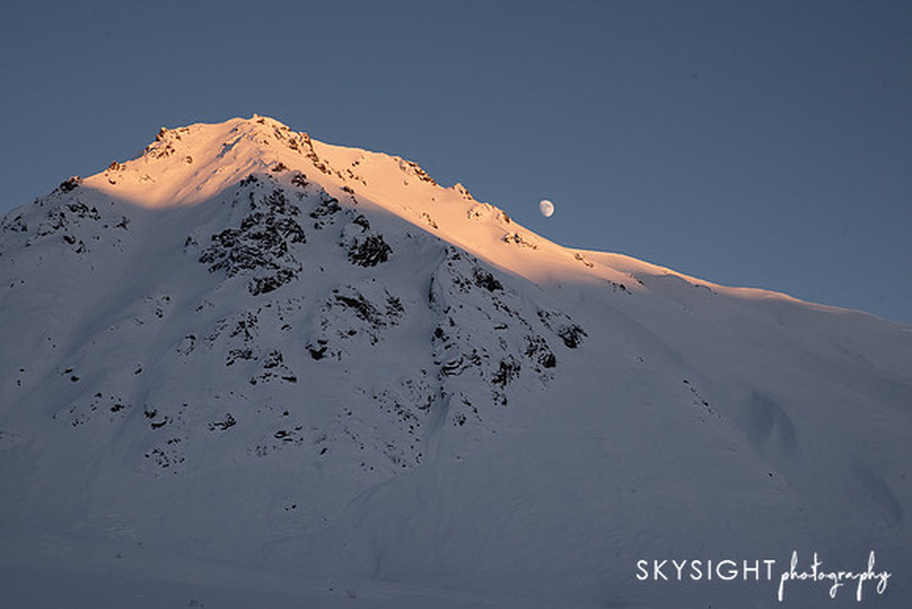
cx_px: 456
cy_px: 304
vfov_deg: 19.5
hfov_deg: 28.8
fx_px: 1774
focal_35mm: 70
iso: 1250
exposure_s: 1/640
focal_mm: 70
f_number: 13
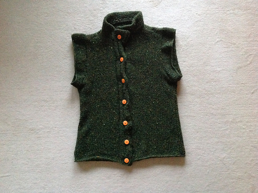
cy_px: 96
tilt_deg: -86.6
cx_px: 129
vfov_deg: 40.6
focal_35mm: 35
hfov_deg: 52.7
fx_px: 260
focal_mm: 4.28
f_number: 2.4
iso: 800
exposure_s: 1/15
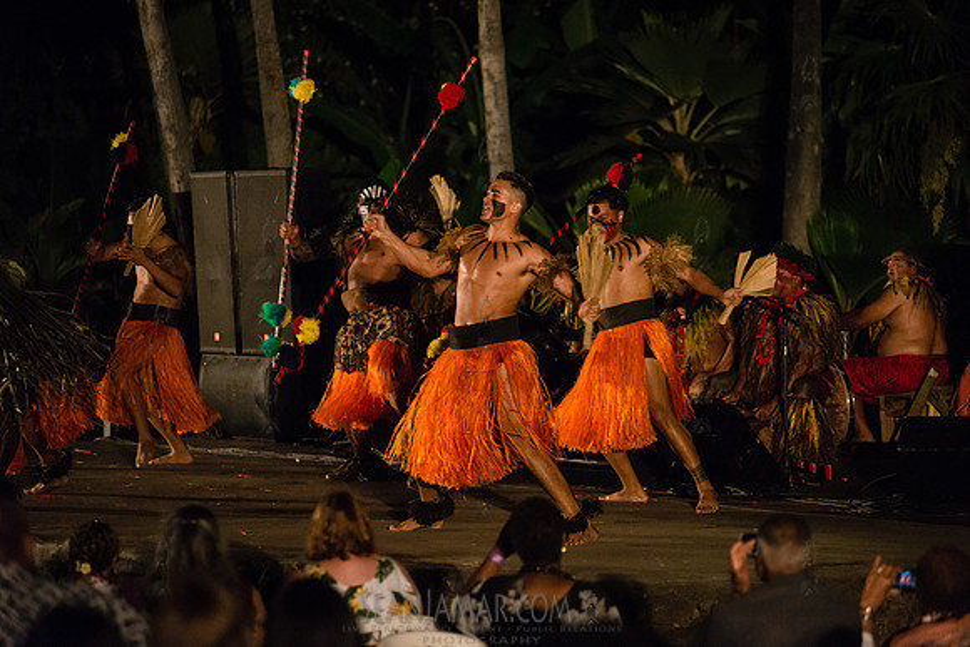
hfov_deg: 15.2
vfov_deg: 10.2
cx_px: 485
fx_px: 3638
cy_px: 324
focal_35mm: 135
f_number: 2.8
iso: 4000
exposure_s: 1/320
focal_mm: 135
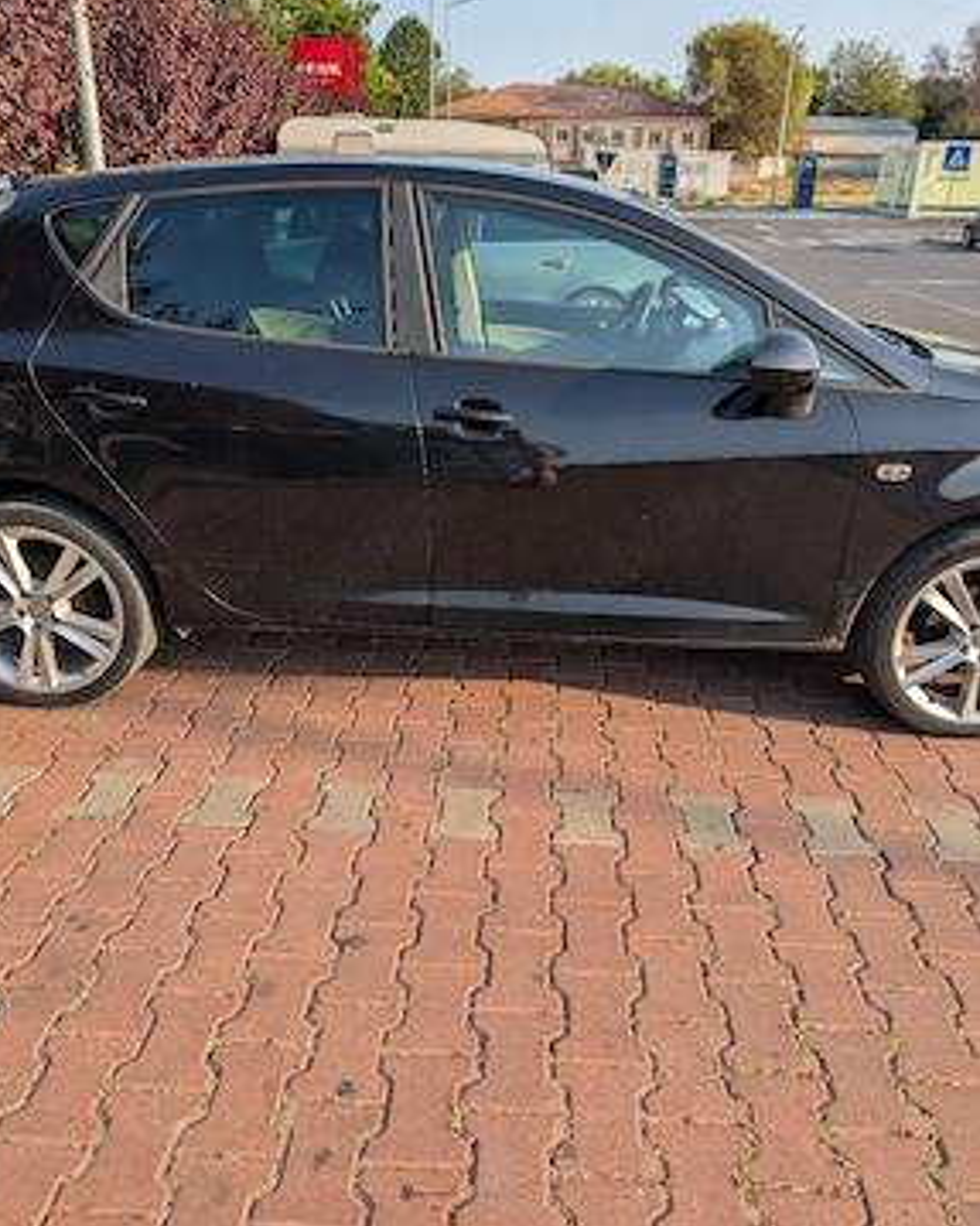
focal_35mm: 26
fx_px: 943
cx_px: 471
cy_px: 570
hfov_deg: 54.9
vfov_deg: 66.0
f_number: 1.68
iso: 19
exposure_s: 1/417
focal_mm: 6.9
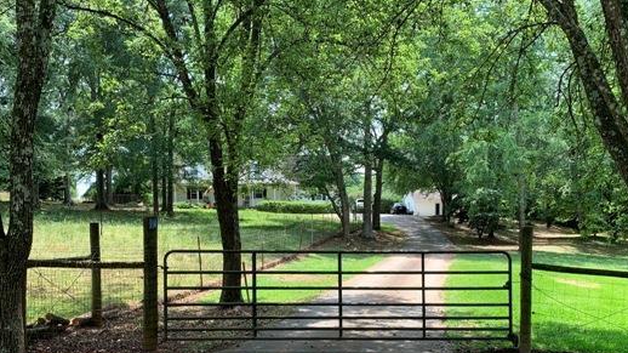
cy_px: 251
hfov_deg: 56.6
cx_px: 343
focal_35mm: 35
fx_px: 583
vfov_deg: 33.2
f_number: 1.8
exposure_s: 1/385
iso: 25
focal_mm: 4.25
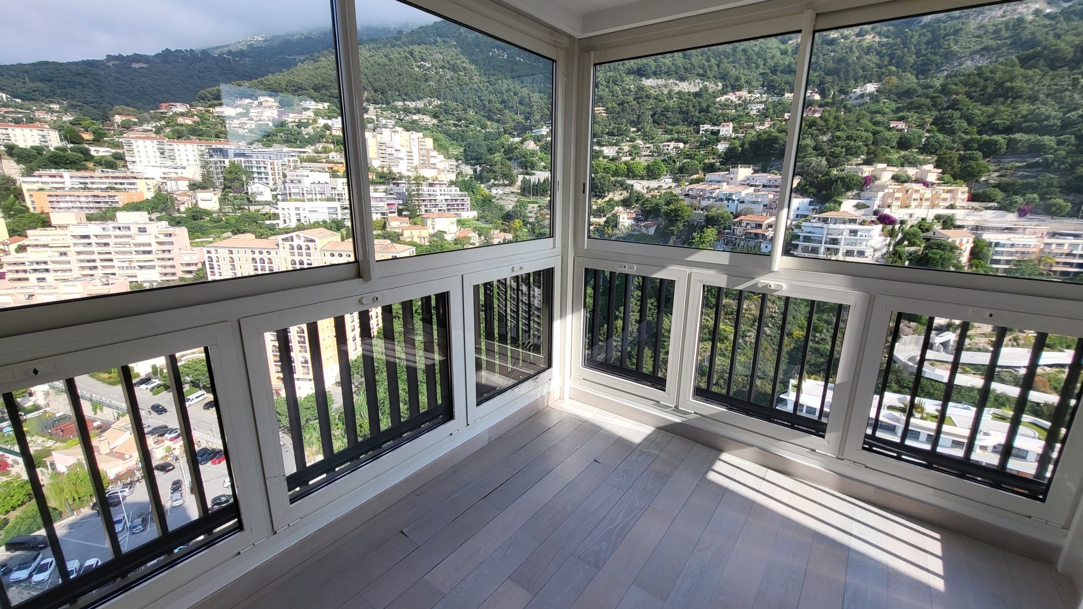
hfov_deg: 103.0
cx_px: 550
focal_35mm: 15
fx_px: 431
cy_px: 302
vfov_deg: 70.5
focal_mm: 1.74
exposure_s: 1/563
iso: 32
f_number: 2.2
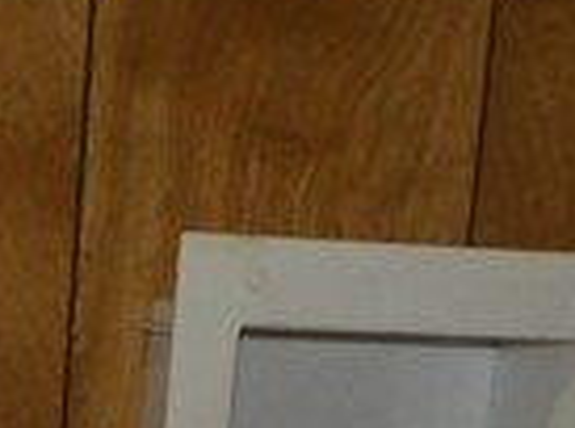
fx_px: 2982
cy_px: 1280
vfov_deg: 7.3
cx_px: -319
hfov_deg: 10.6
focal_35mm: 180
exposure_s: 1/33
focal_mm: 4.3
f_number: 3.2
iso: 200
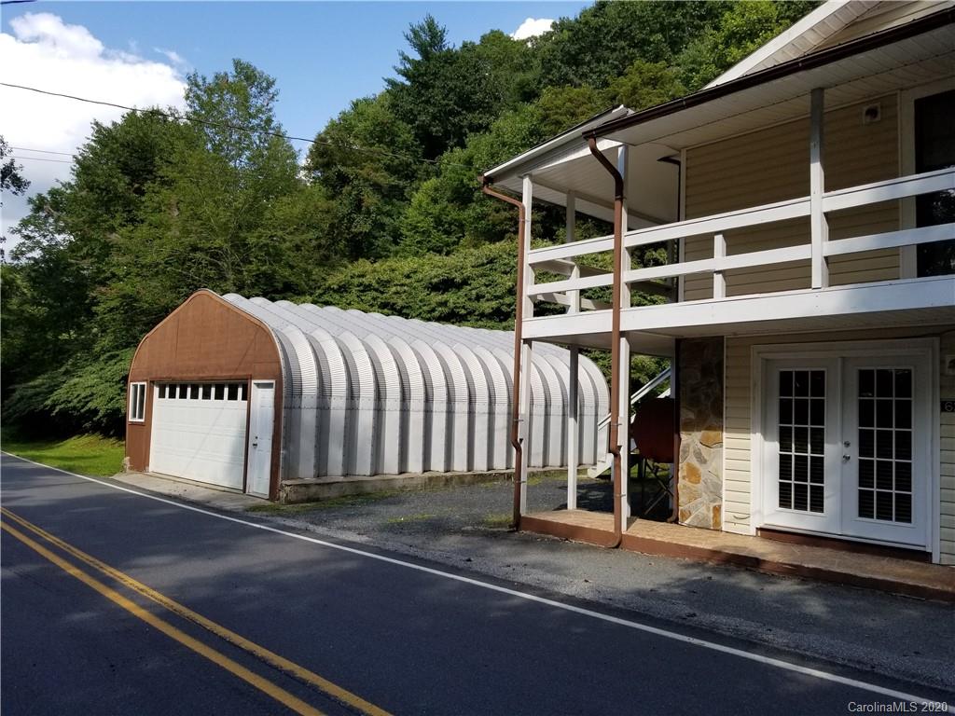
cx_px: 478
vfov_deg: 53.1
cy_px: 358
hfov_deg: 67.3
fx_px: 717
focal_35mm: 26
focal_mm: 4.3
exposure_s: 1/1736
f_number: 1.7
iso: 50
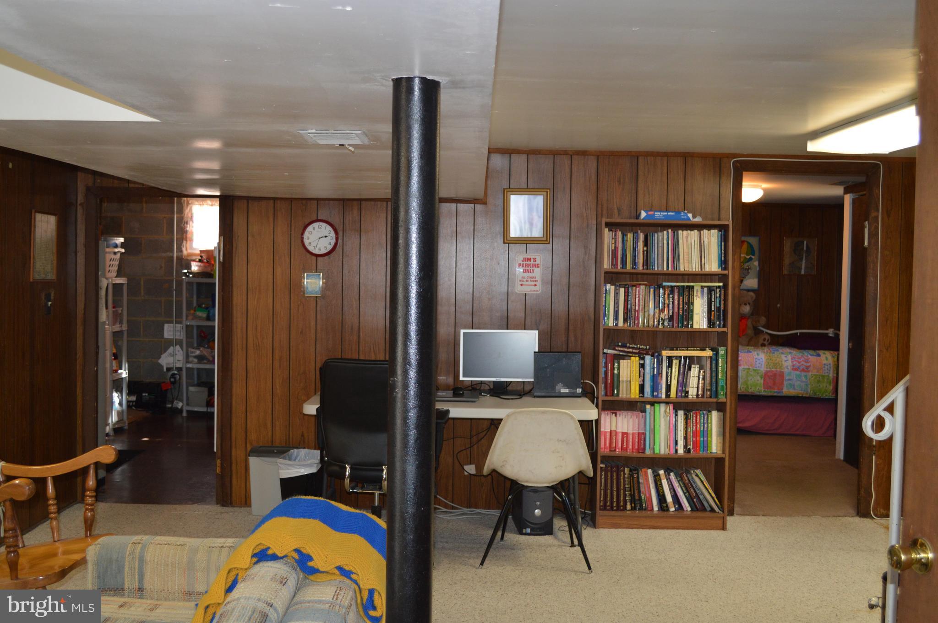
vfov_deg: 34.1
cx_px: 469
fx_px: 1015
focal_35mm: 39
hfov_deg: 49.6
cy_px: 312
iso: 560
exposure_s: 1/60
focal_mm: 26
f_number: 4.2
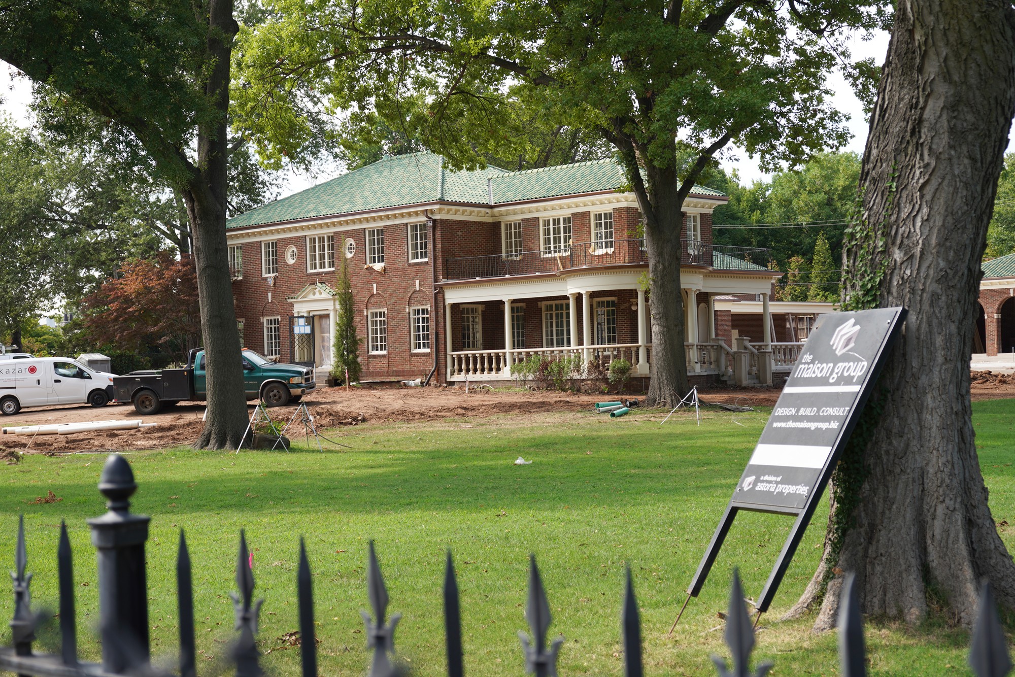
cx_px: 508
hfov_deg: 33.4
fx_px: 1692
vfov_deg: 22.6
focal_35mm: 60
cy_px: 338
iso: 100
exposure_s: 1/100
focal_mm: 60
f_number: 7.1
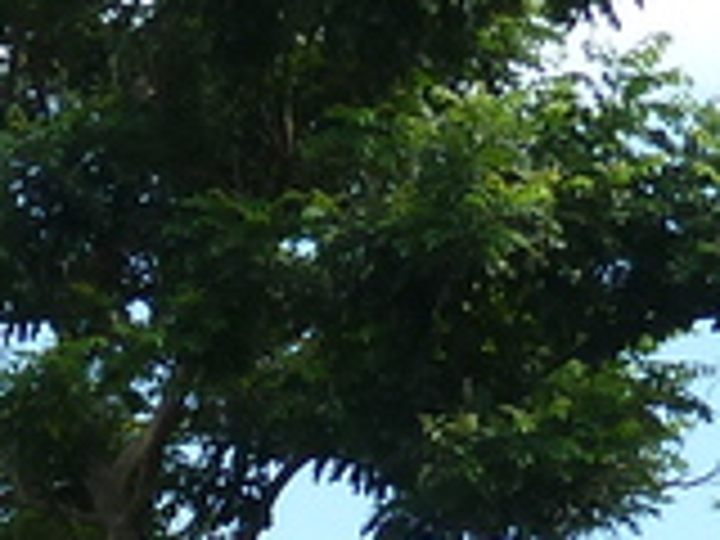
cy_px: 1138
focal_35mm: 188
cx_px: -711
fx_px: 3910
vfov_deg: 7.5
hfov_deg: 9.8
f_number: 4
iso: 80
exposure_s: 1/250
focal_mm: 4.1
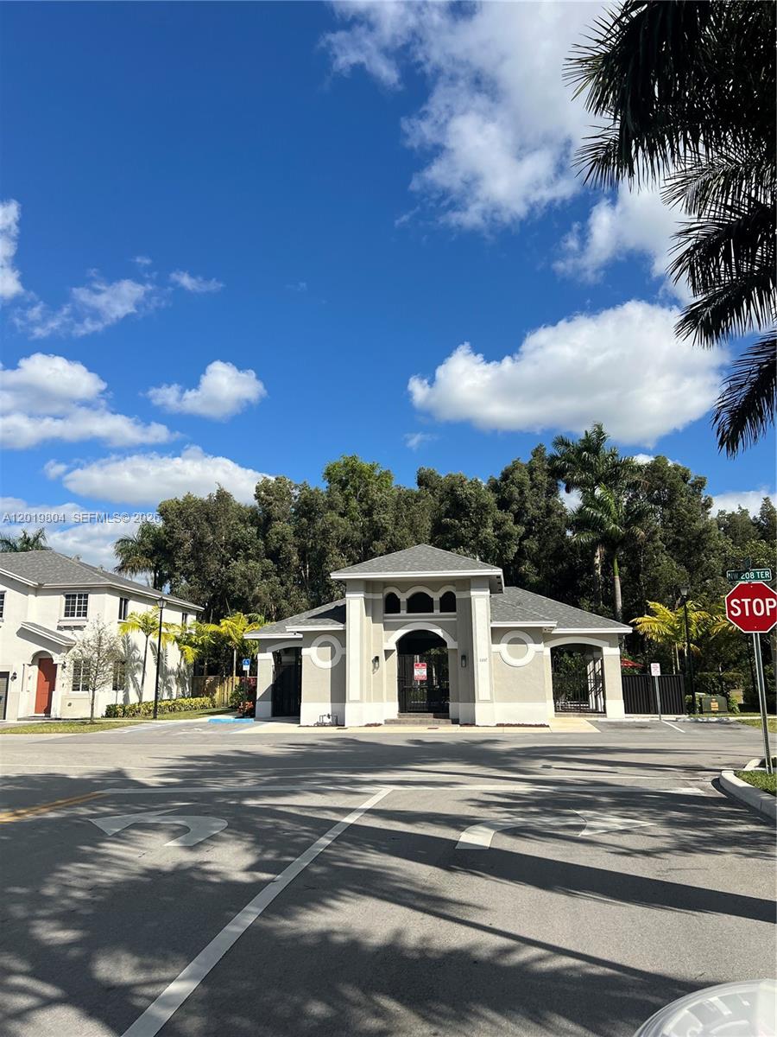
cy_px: 518
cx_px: 388
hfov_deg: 53.1
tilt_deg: +10.1
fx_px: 778
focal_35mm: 26
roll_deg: +0.7
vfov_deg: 67.3
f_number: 1.5
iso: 50
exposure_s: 1/5587
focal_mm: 5.7
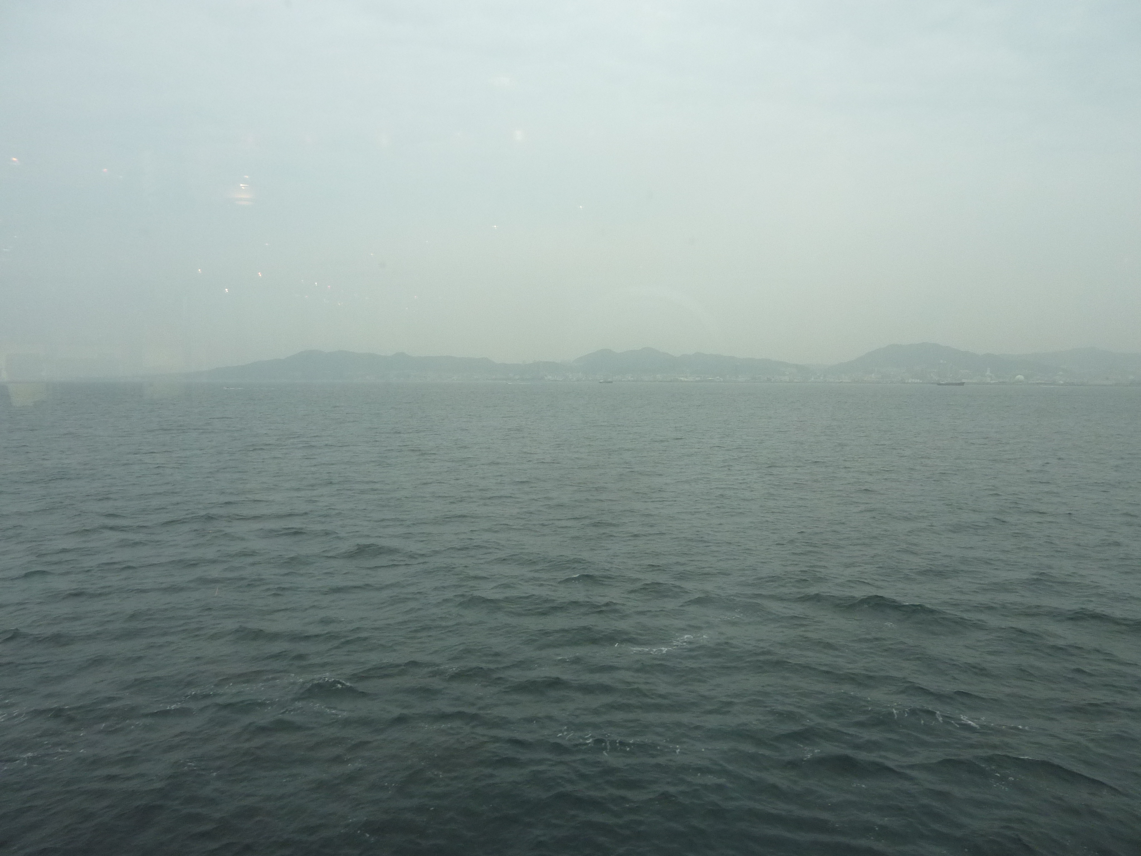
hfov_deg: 69.4
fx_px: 824
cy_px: 428
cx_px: 570
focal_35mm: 25
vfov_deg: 54.9
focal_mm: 4.1
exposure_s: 1/160
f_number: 3.3
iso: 160
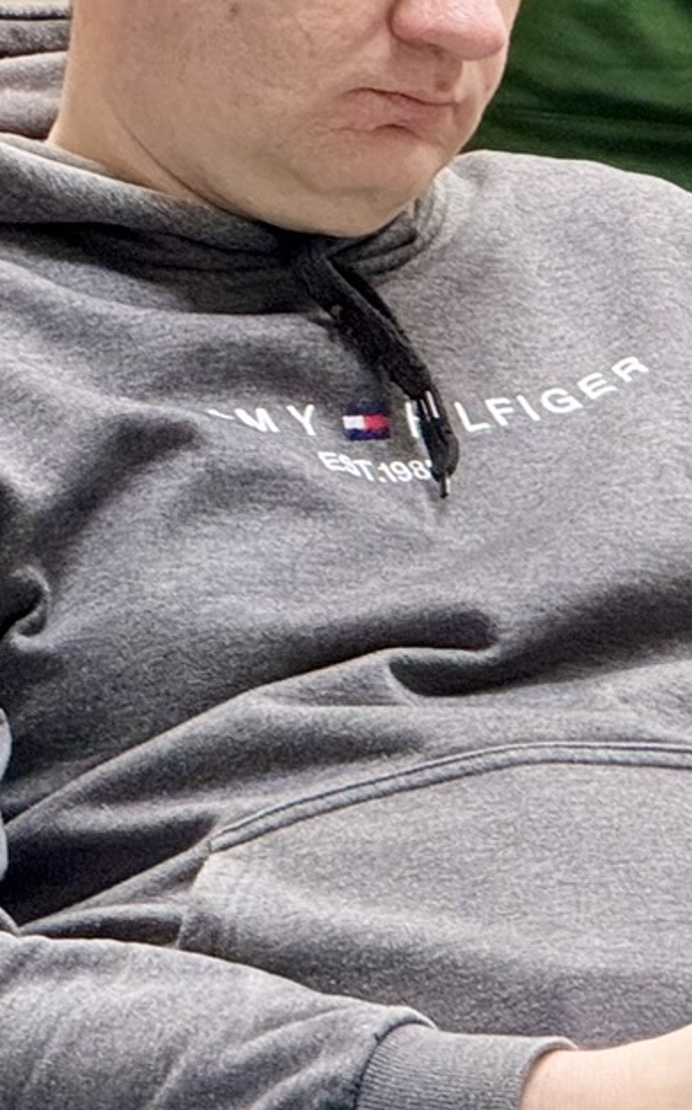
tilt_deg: -3.2
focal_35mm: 417
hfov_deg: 3.1
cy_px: -30
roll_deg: -0.1
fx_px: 12597
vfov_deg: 5.0
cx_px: 399
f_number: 2.8
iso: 250
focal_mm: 15.66
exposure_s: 1/50
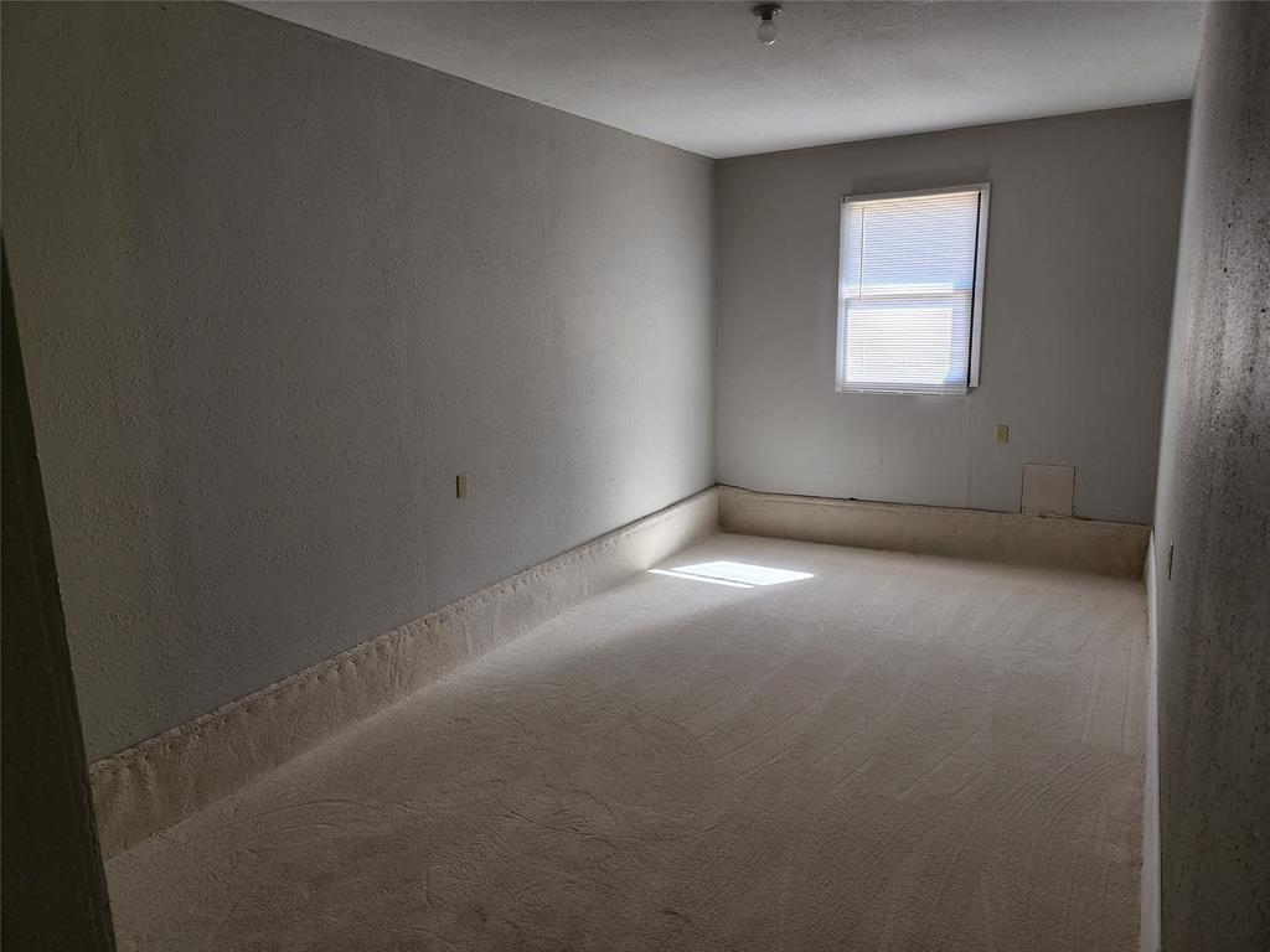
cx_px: 635
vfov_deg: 58.9
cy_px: 476
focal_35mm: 23
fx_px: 844
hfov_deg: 73.9
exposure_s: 1/180
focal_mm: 6.4
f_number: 1.8
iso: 80
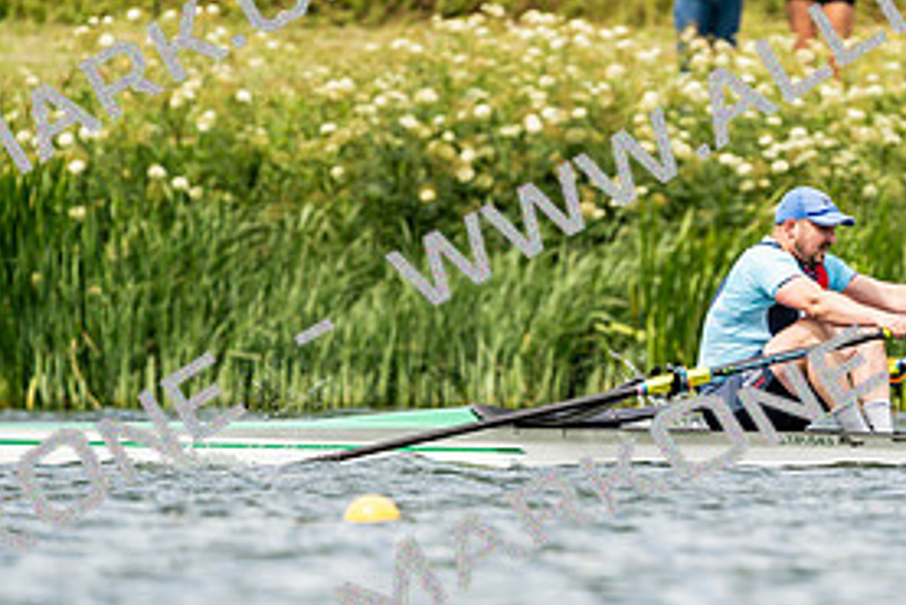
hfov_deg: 1.6
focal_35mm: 1257
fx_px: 31650
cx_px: 792
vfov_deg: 1.1
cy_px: 316
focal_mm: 600
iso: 320
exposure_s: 1/2000
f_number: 6.3
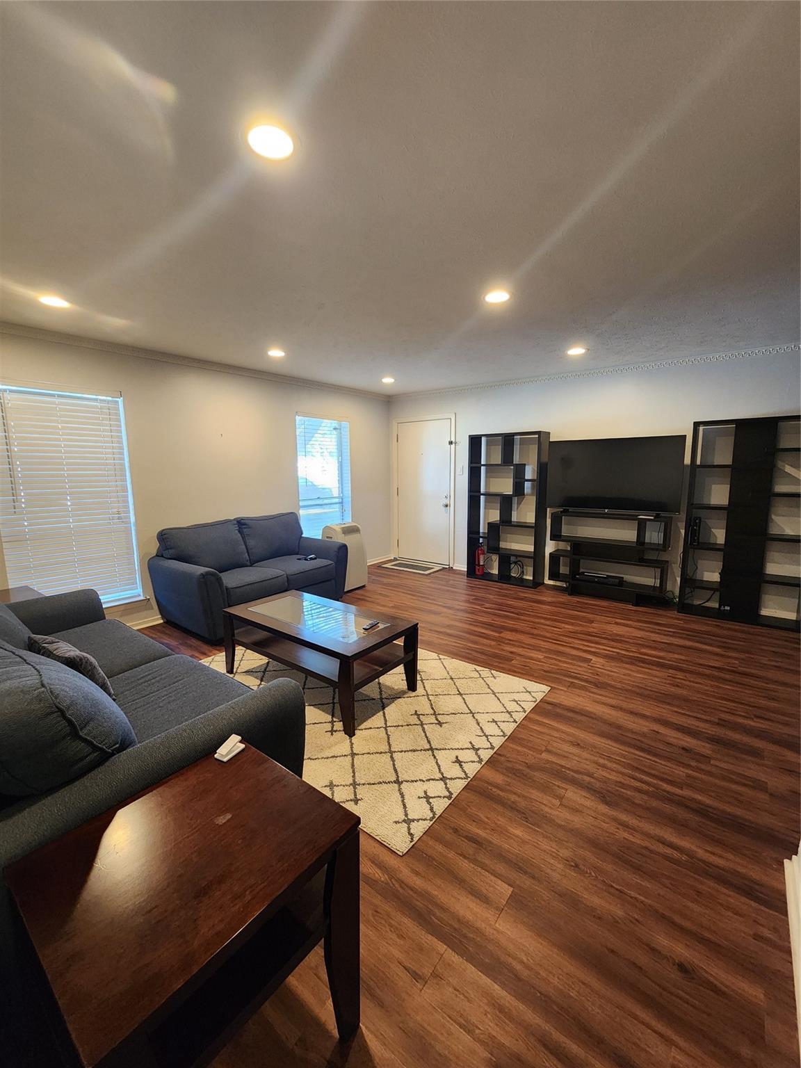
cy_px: 534
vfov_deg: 106.2
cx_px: 400
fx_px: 401
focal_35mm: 13
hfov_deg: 89.9
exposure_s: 1/40
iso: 320
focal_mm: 2.2
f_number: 2.2
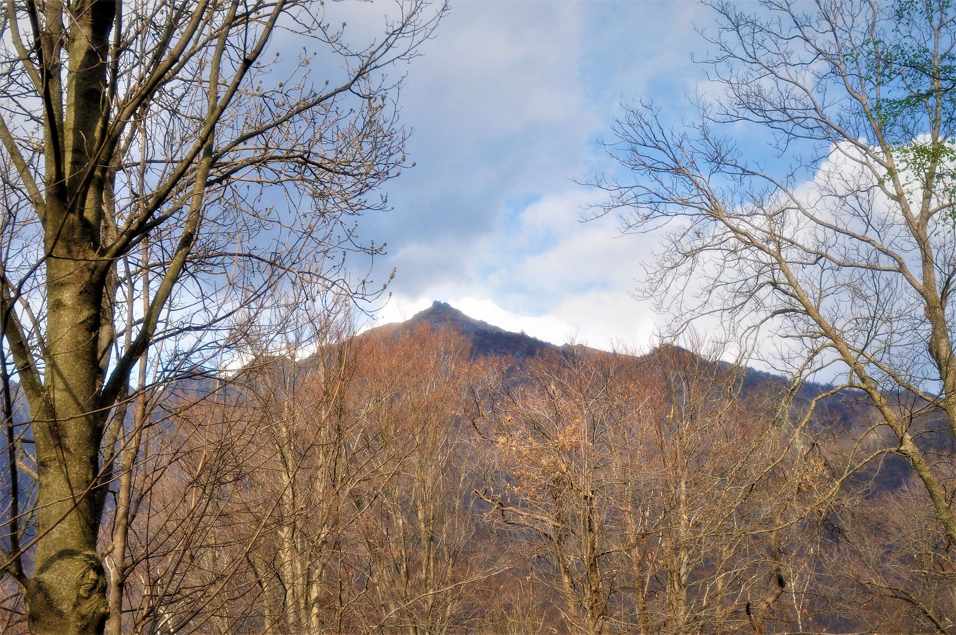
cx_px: 478
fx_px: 1114
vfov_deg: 31.8
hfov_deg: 46.4
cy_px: 318
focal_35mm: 42
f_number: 8
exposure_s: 1/80
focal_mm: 28
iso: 400
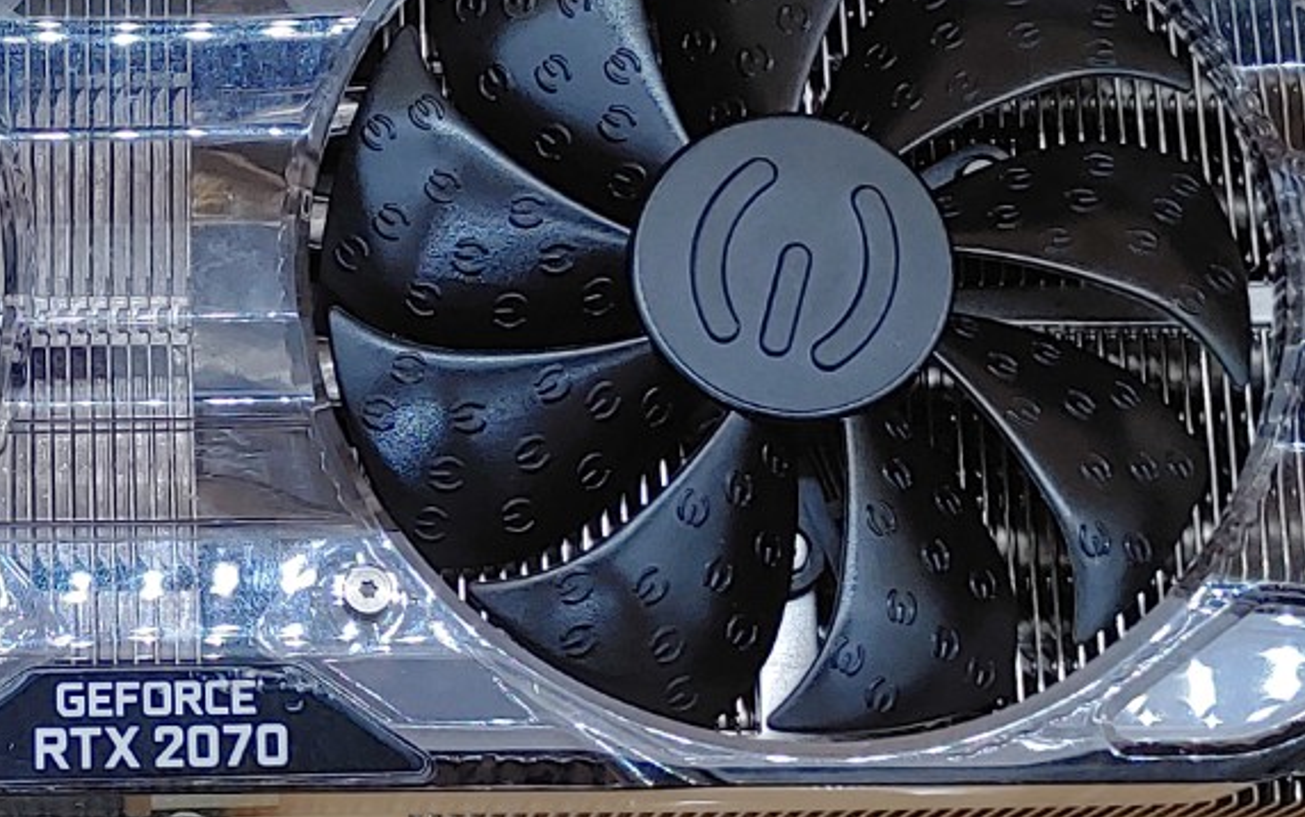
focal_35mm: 96
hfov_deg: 21.1
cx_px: 91
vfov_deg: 13.6
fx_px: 3416
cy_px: 429
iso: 50
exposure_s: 1/110
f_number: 1.8
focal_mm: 4.36
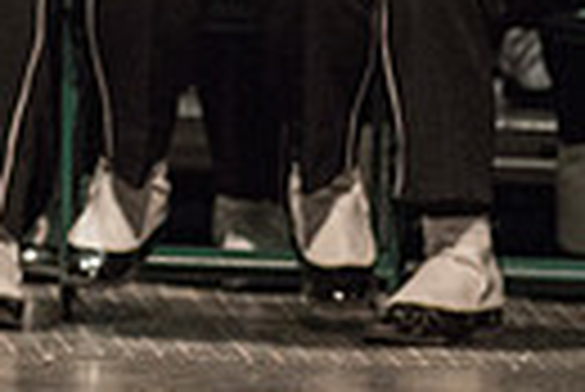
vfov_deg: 1.0
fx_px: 21718
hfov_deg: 1.5
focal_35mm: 1335
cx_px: -428
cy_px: -448
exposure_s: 1/500
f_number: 2.8
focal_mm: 300
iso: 4000
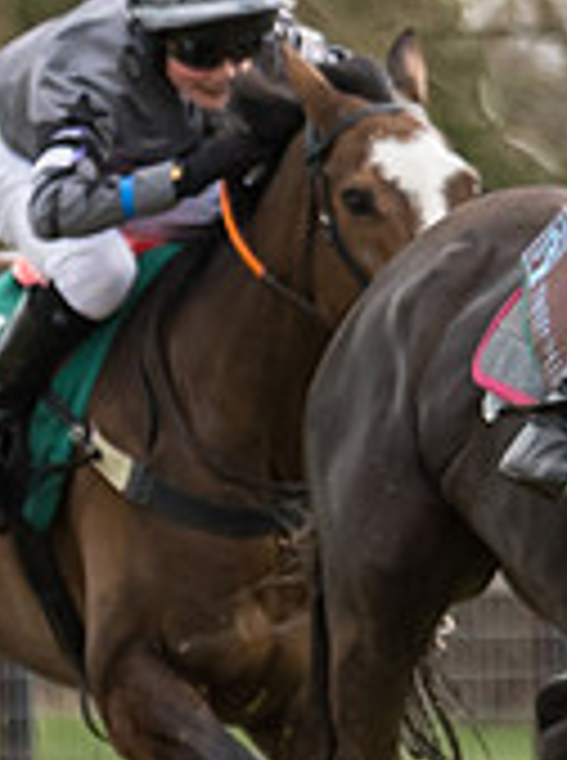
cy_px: 789
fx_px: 25452
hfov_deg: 1.3
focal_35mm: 1161
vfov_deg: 1.7
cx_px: 747
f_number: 4
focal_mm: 120
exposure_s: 1/800
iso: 250
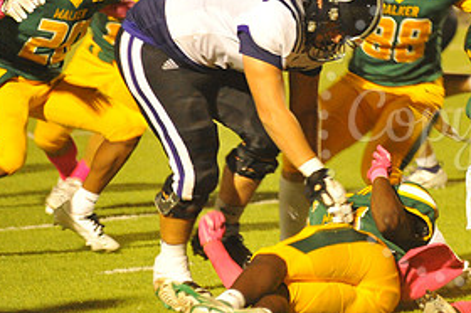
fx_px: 5423
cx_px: 479
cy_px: 125
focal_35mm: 415
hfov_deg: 5.0
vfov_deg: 3.3
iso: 6400
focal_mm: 200
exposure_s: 1/200
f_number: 5
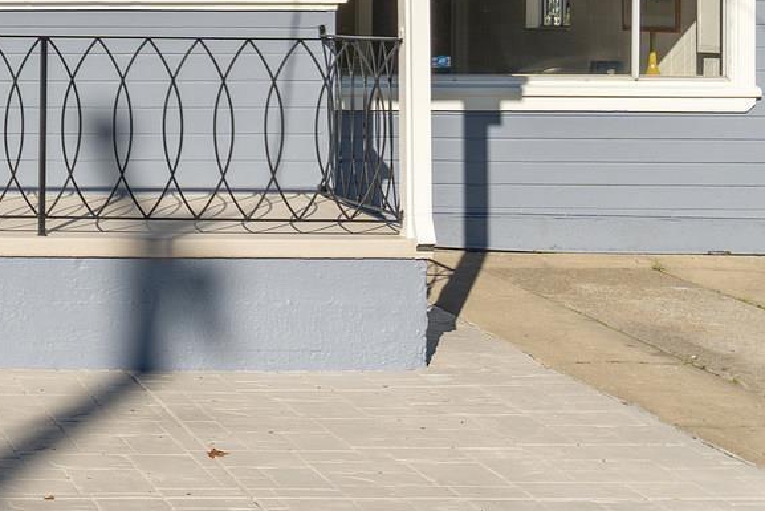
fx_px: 2338
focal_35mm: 110
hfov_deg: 17.0
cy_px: -36
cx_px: -358
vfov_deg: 12.3
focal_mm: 31
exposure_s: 1/640
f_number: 9
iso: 160
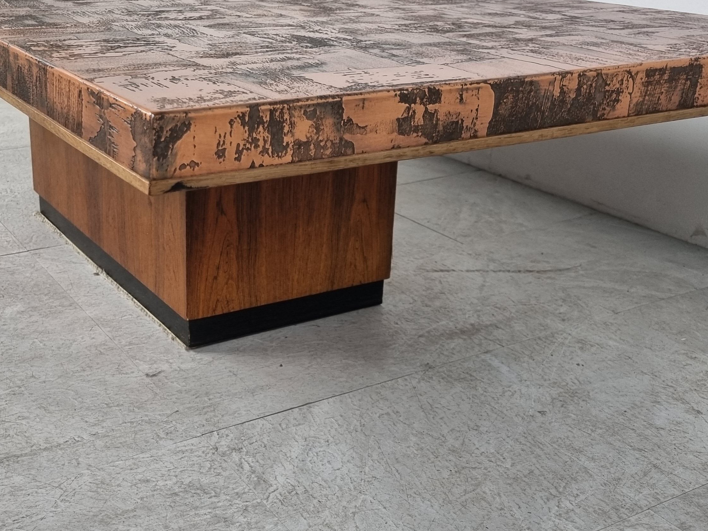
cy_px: 216
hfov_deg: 40.2
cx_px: 278
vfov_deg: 30.8
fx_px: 961
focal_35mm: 47
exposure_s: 1/100
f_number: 1.8
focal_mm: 5.4
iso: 100
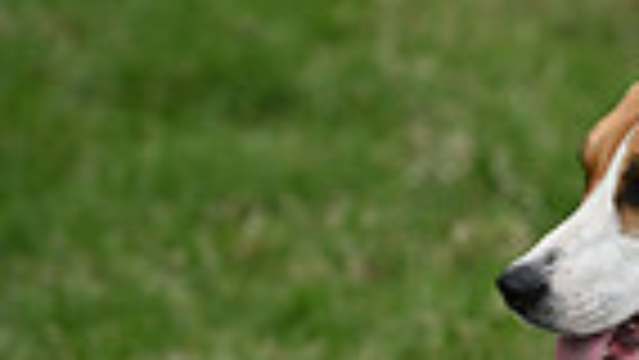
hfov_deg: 3.7
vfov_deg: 2.1
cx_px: 1233
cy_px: 308
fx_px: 9814
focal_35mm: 579
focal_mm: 135
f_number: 4.5
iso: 160
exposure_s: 1/1000
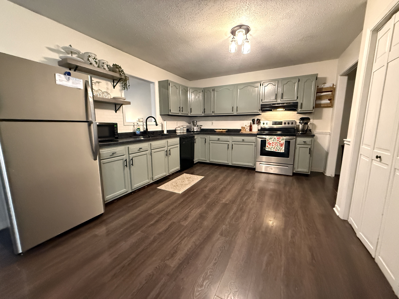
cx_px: 200
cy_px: 150
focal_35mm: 14
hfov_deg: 102.1
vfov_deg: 85.7
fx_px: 161
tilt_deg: -6.7
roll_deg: -0.3
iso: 1000
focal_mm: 2.22
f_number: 2.2
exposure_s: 1/60
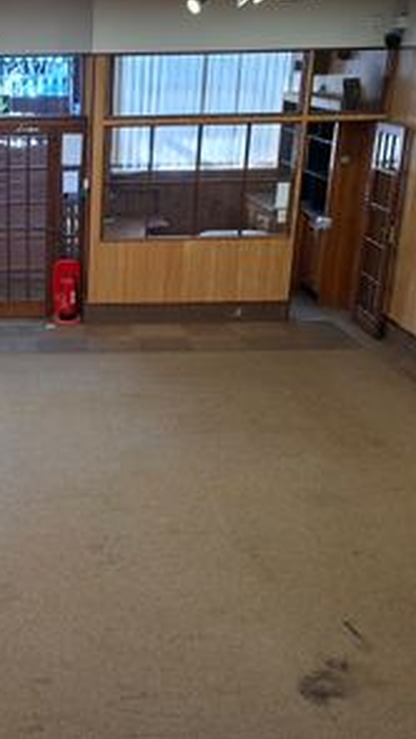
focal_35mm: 34
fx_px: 667
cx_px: -20
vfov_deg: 58.0
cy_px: 366
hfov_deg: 31.5
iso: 160
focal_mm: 5.54
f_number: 1.8
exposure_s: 1/100
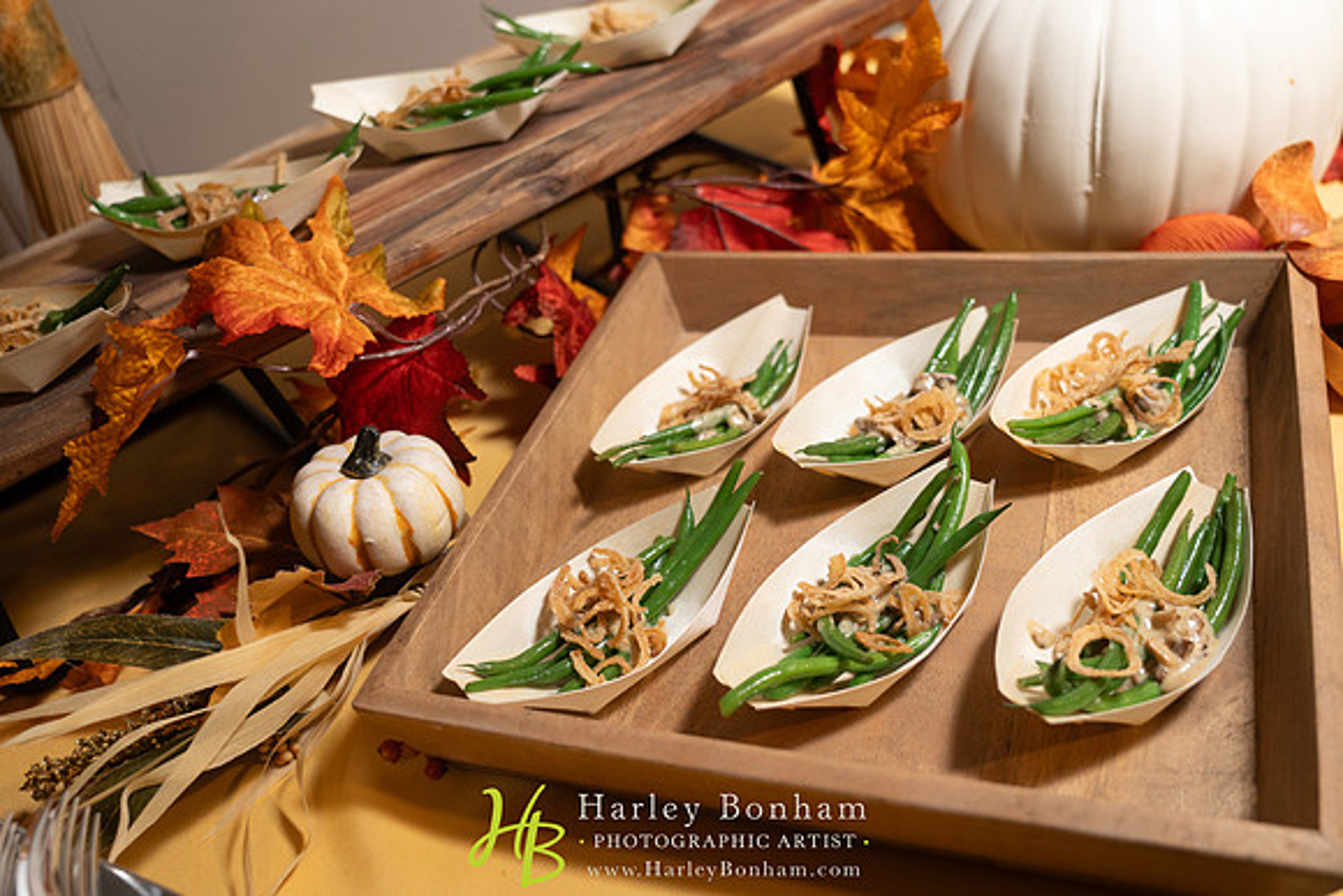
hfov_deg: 58.7
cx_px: 672
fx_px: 1194
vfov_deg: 41.1
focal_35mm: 32
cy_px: 448
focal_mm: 32
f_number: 4
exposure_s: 1/125
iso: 1250
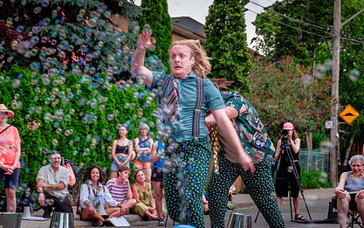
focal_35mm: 85
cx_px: 143
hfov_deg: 24.3
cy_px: 140
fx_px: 844
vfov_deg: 15.4
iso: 500
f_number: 2.8
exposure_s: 1/200
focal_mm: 40.1
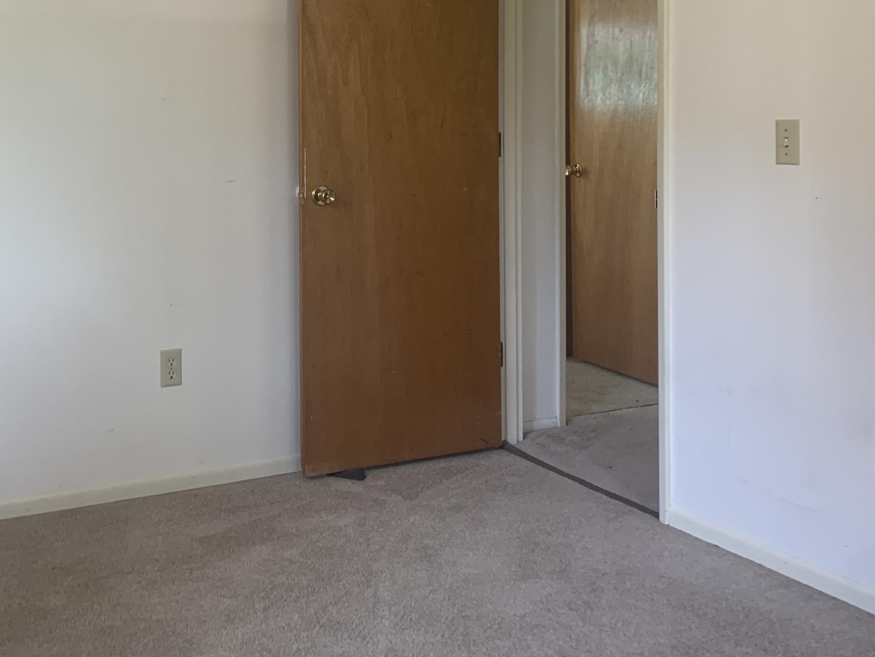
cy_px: 141
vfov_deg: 33.5
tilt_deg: +0.5
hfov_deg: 44.1
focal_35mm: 42
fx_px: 1062
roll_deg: +0.7
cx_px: 283
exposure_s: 1/60
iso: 160
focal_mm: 4.25
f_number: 1.8
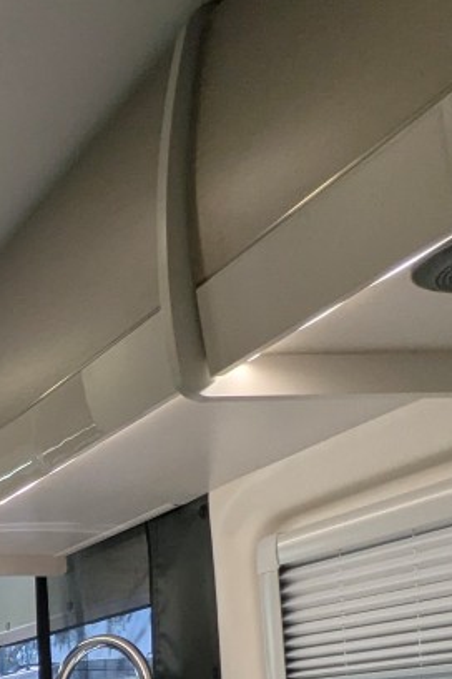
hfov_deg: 18.1
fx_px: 1073
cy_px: 807
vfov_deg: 30.1
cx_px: -396
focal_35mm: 57
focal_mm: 2.35
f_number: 2.2
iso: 73
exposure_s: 1/218
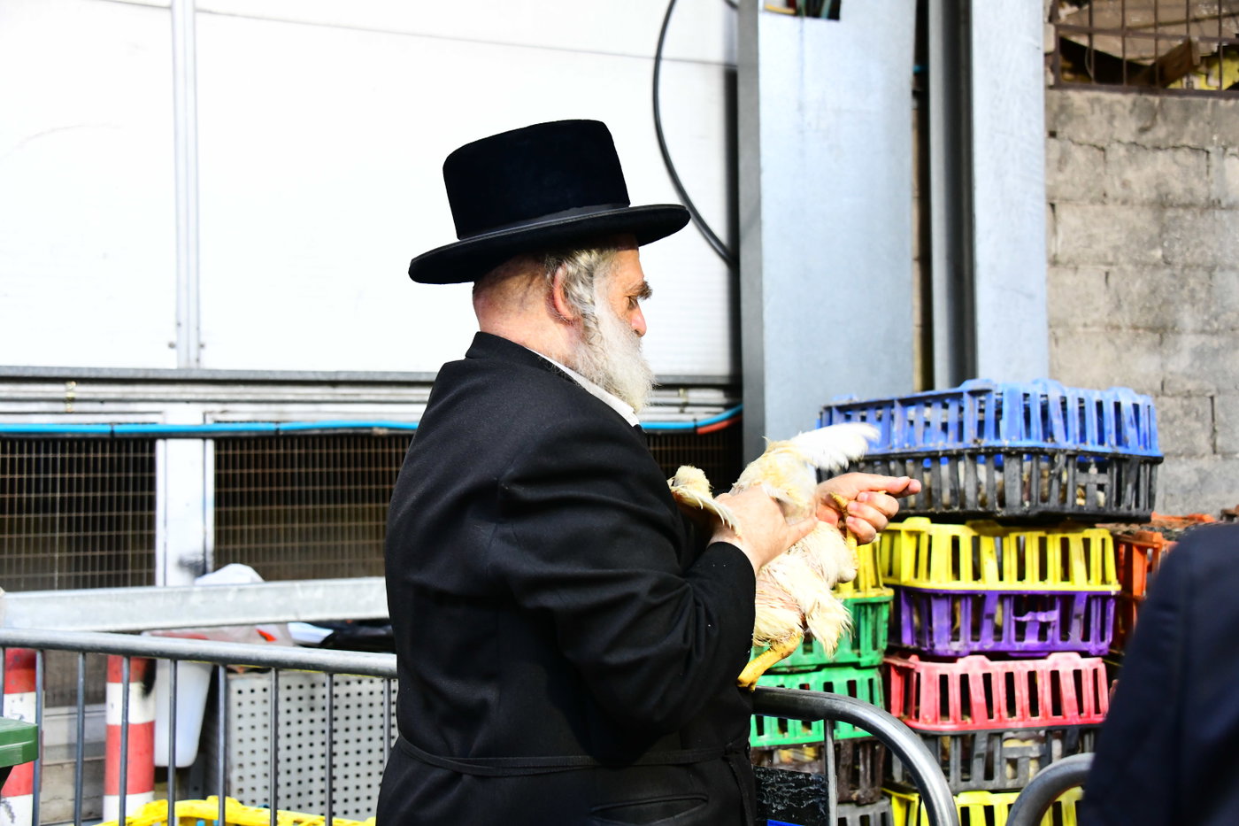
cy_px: 413
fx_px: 1548
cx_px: 620
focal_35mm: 45
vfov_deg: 29.9
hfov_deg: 43.6
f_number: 5
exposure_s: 1/125
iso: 2500
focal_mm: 45
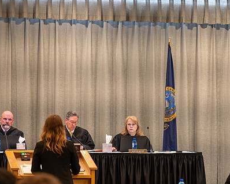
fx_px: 988
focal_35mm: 145
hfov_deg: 13.3
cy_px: 99
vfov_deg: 10.7
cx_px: 134
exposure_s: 1/200
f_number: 2.8
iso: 2000
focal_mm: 97
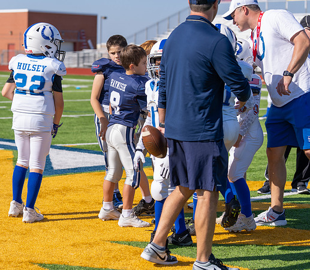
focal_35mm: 93
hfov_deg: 19.8
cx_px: 101
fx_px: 886
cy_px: 130
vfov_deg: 17.3
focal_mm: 70
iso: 100
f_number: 3.5
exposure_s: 1/1250
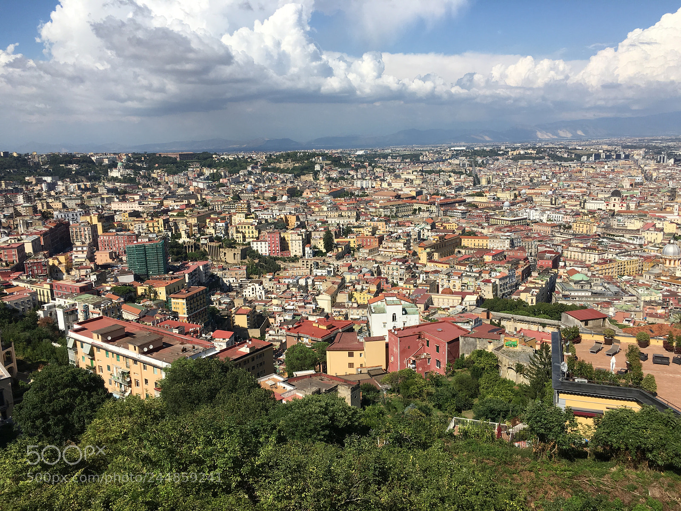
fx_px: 571
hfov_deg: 61.7
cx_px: 340
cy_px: 256
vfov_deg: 48.2
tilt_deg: -10.4
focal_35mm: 29
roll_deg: +1.4
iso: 25
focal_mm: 4.15
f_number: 2.2
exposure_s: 1/2262
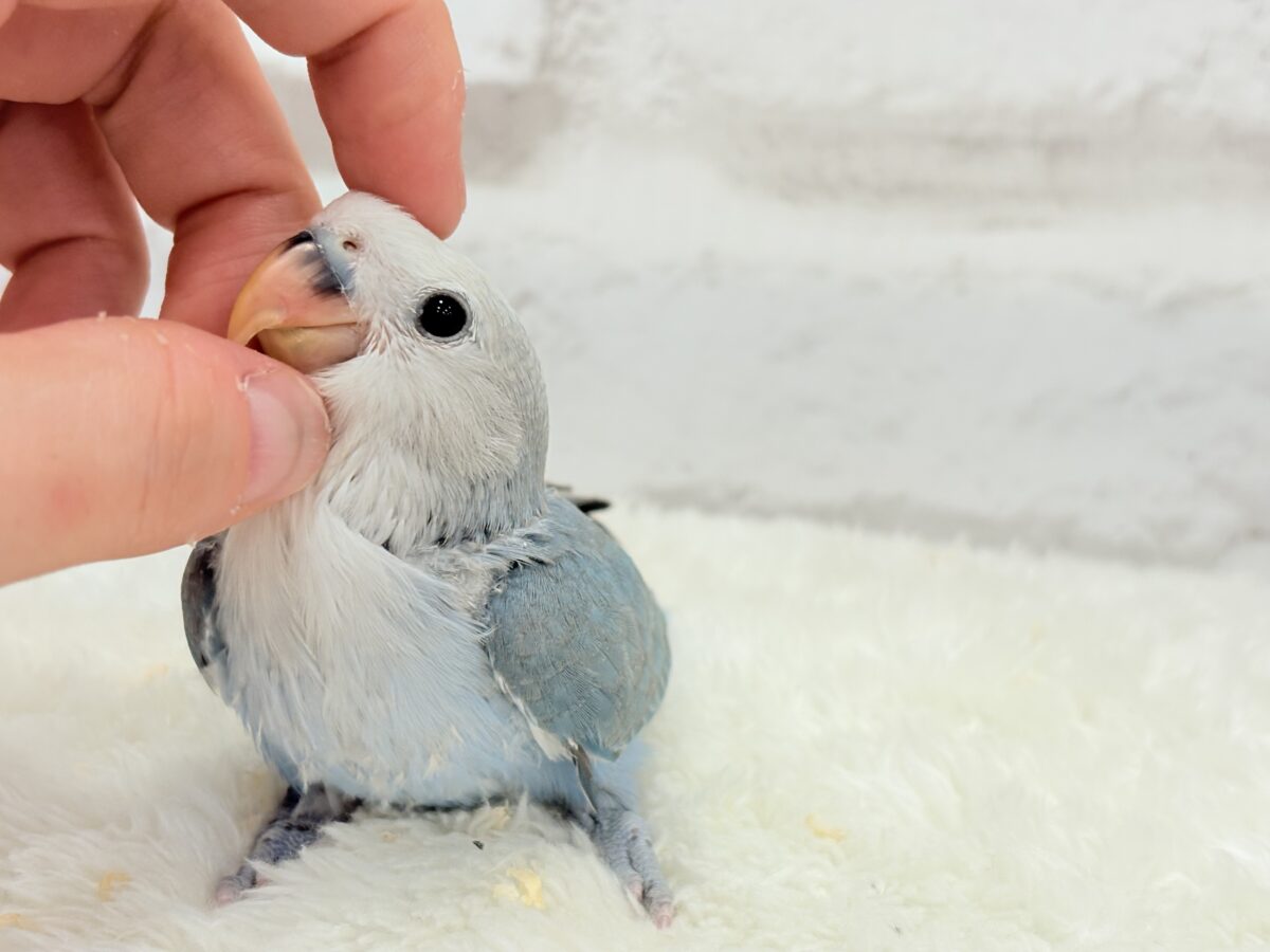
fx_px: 1908
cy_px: 476
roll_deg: -2.2
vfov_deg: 28.0
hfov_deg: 36.8
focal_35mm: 52
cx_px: 635
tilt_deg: -11.9
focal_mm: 5.96
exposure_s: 1/100
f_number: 1.6
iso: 80
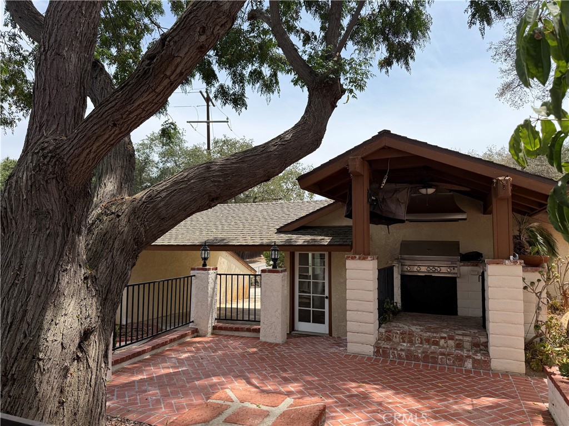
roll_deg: +0.1
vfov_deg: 56.8
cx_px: 284
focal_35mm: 24
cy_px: 213
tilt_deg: +4.4
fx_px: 394
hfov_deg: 71.6
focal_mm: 6.76
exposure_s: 1/3584
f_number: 1.78
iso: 100
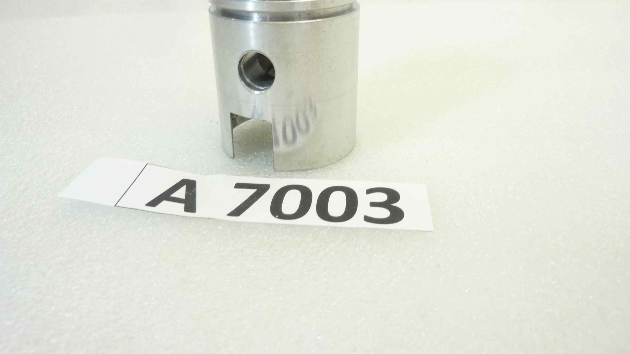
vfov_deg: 41.2
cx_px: 310
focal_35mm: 28
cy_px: 131
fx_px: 468
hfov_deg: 67.9
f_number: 3.3
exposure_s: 1/25
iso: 80
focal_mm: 4.1
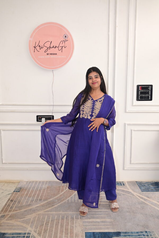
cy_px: 119
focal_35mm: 32
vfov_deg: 59.5
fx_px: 209
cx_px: 80
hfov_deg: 41.7
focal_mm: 31.5
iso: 500
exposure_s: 1/250
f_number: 5.6
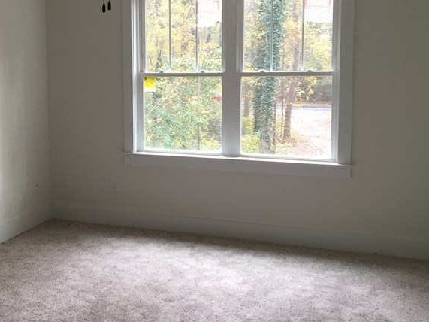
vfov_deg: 27.9
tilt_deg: -5.2
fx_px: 644
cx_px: 117
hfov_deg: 36.1
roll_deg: +1.0
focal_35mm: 52
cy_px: 122
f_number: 2.2
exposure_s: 1/30
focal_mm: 4.15
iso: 64
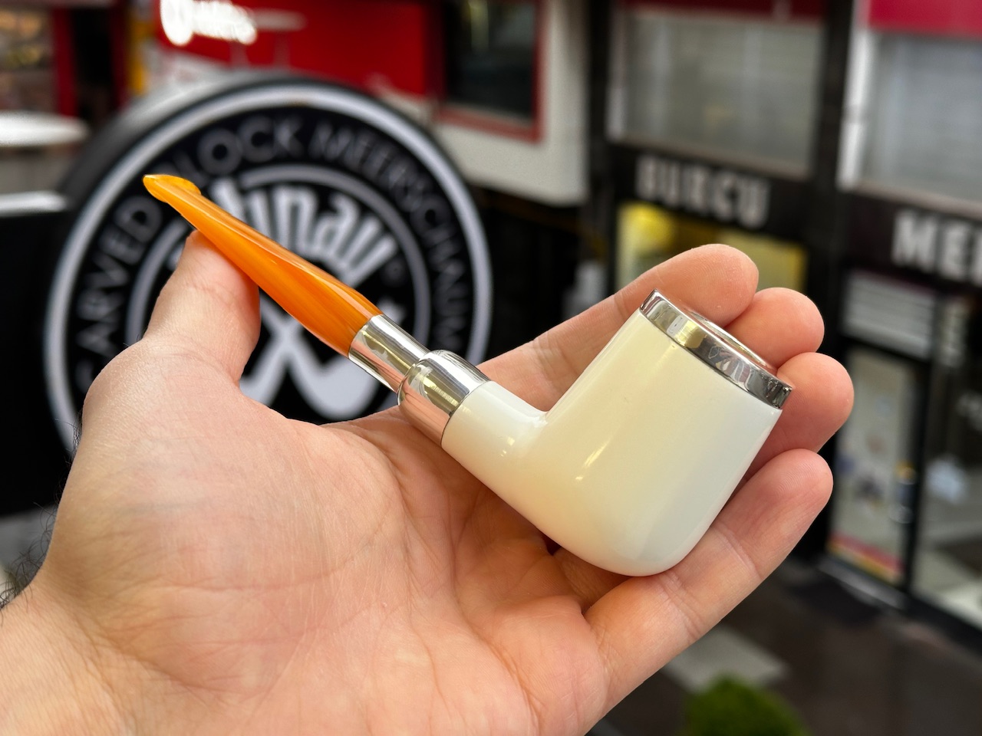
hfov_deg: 39.7
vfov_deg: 30.3
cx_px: 491
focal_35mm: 48
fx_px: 1362
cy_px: 368
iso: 80
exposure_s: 1/113
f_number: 1.78
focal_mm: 6.86
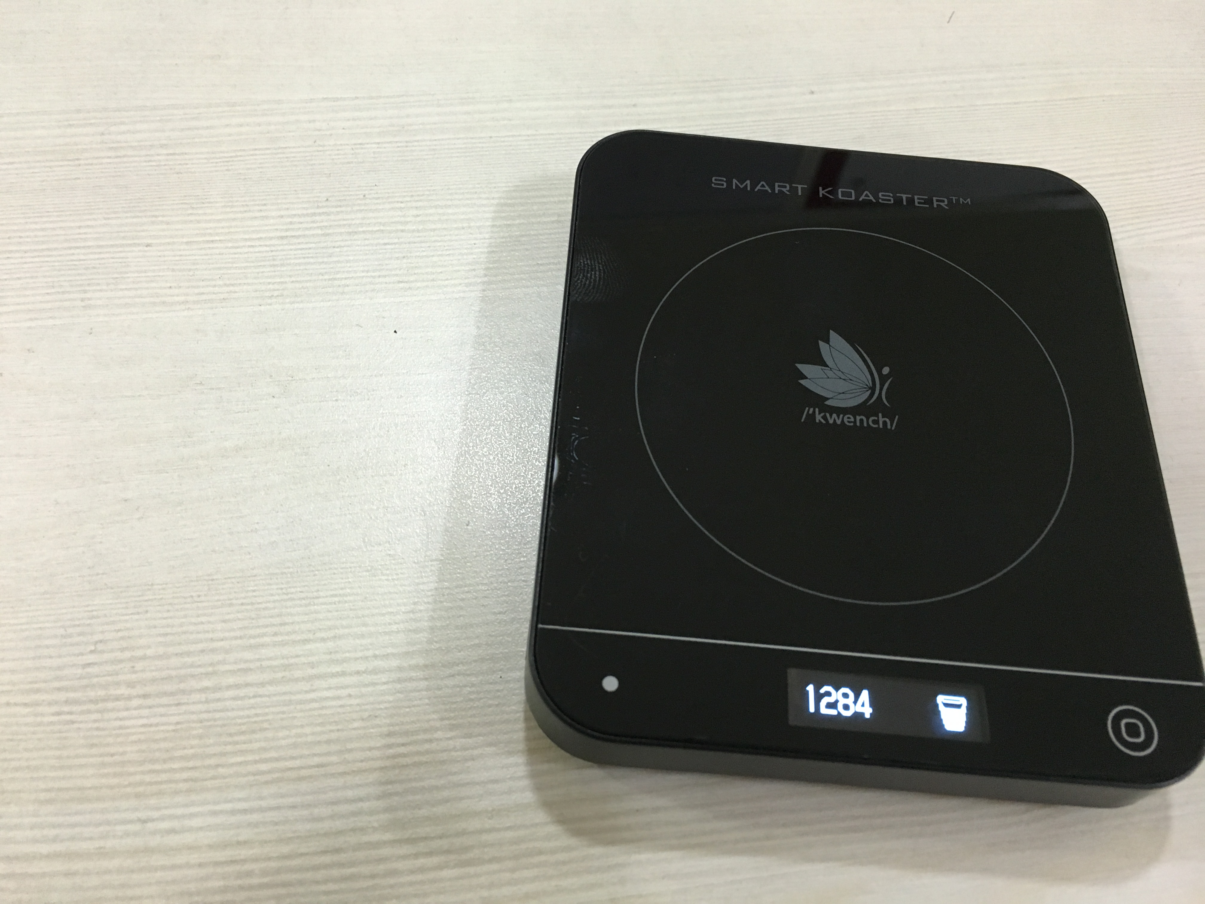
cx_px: 602
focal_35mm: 29
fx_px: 1010
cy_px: 452
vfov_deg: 48.2
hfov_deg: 61.7
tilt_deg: -61.0
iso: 200
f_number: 2.2
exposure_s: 1/33
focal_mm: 4.15
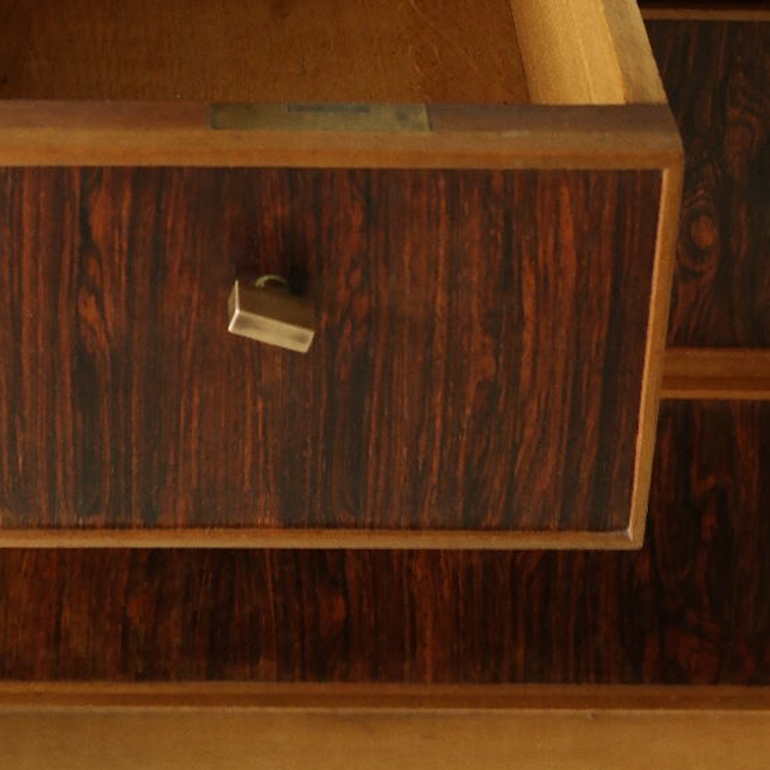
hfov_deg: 18.4
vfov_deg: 16.9
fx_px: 2366
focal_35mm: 94
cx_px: 267
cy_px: -349
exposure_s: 1/25
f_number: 5.6
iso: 800
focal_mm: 24
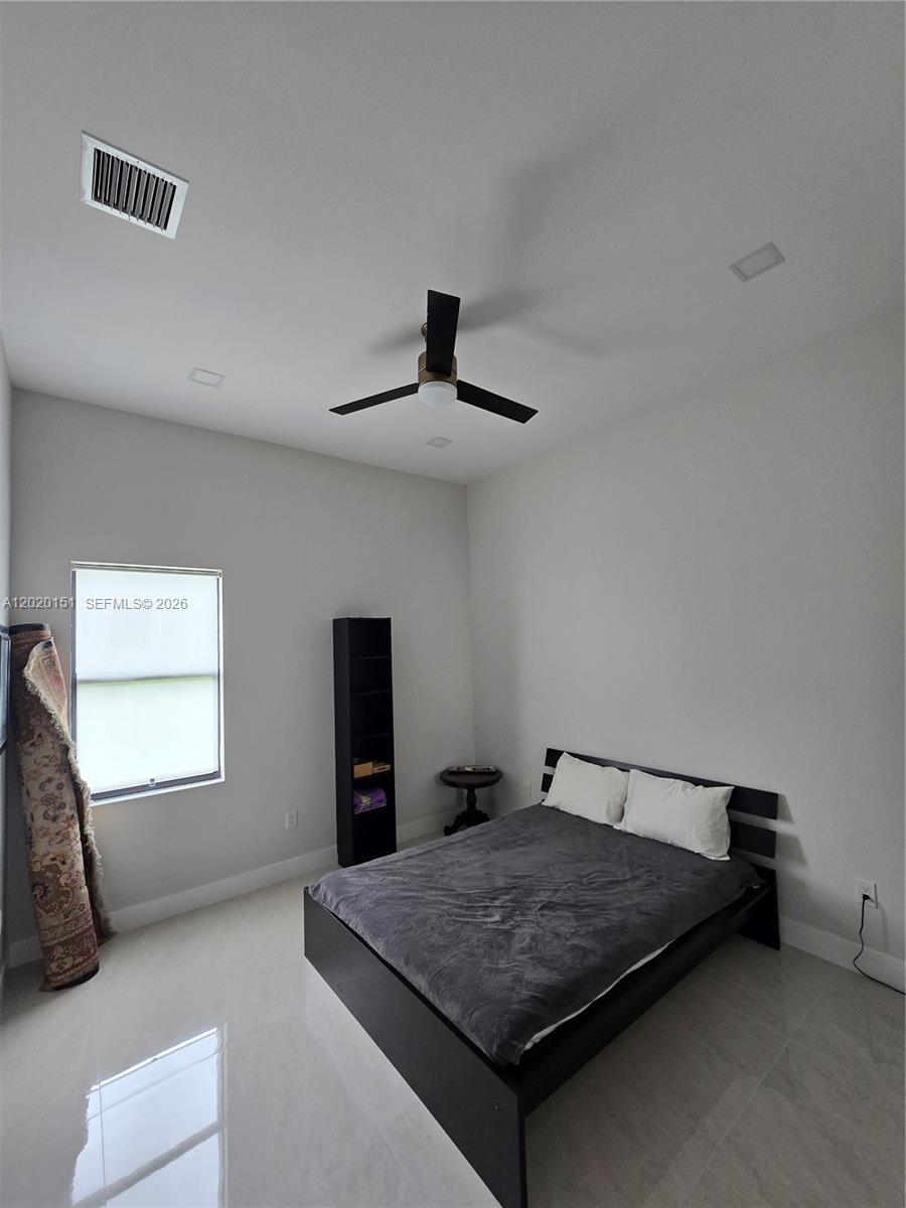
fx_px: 454
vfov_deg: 106.2
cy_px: 604
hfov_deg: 89.9
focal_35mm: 13
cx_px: 453
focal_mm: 2.2
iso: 100
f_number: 2.2
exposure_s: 1/60
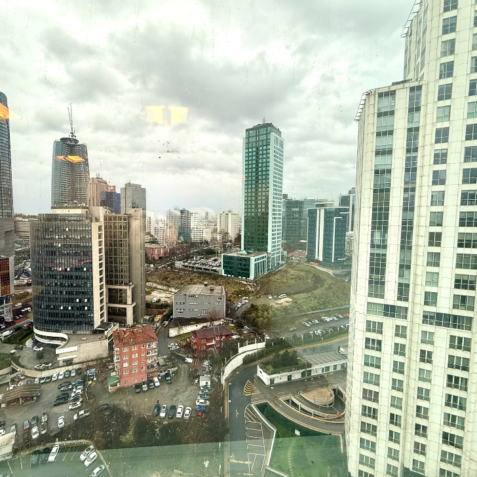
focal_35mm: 17
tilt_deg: -3.4
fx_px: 265
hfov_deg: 82.6
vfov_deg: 84.0
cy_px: 235
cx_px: 184
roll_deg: +0.9
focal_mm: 2.22
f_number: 2.2
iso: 50
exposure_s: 1/132
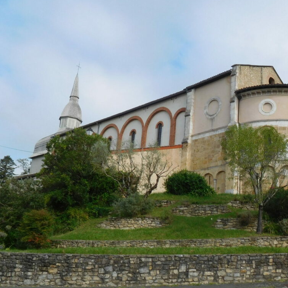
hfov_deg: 53.1
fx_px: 282
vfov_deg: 54.0
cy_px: 144
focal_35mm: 30
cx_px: 189
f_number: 3.4
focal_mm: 4.5
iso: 125
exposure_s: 1/1250
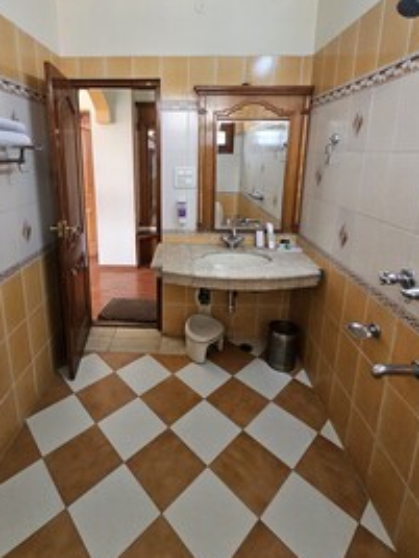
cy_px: 218
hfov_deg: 74.4
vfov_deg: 89.6
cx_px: 182
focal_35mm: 17
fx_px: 274
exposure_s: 1/50
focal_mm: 2.2
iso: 250
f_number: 2.2
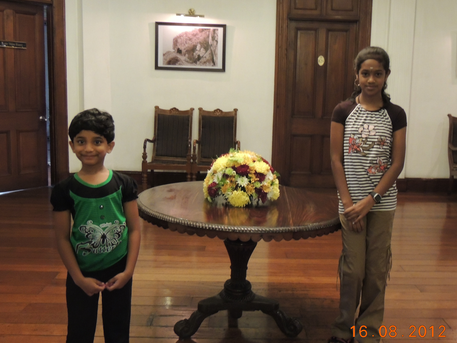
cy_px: 172
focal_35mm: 41
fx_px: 541
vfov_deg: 35.1
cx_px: 262
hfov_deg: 45.6
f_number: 3.3
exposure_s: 1/6
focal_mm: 6.2
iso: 800
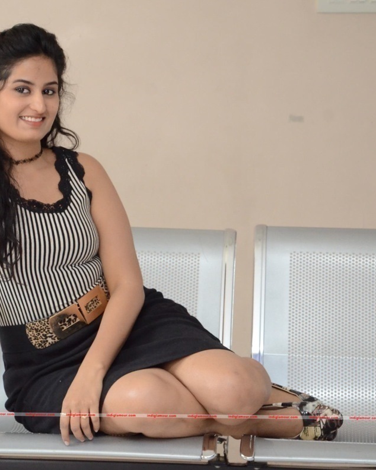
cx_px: 80
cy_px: 235
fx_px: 2072
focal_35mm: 149
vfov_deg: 12.9
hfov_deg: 10.3
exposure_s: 1/125
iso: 2500
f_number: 5.6
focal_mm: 70
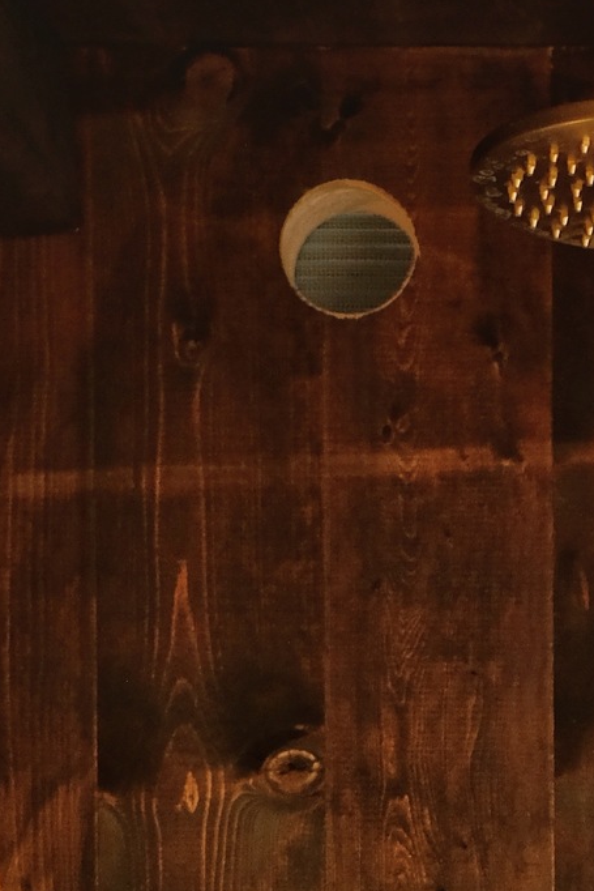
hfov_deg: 8.8
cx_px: 760
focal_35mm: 154
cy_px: 1484
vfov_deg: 12.4
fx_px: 3809
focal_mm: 23
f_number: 2
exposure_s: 1/34
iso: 800
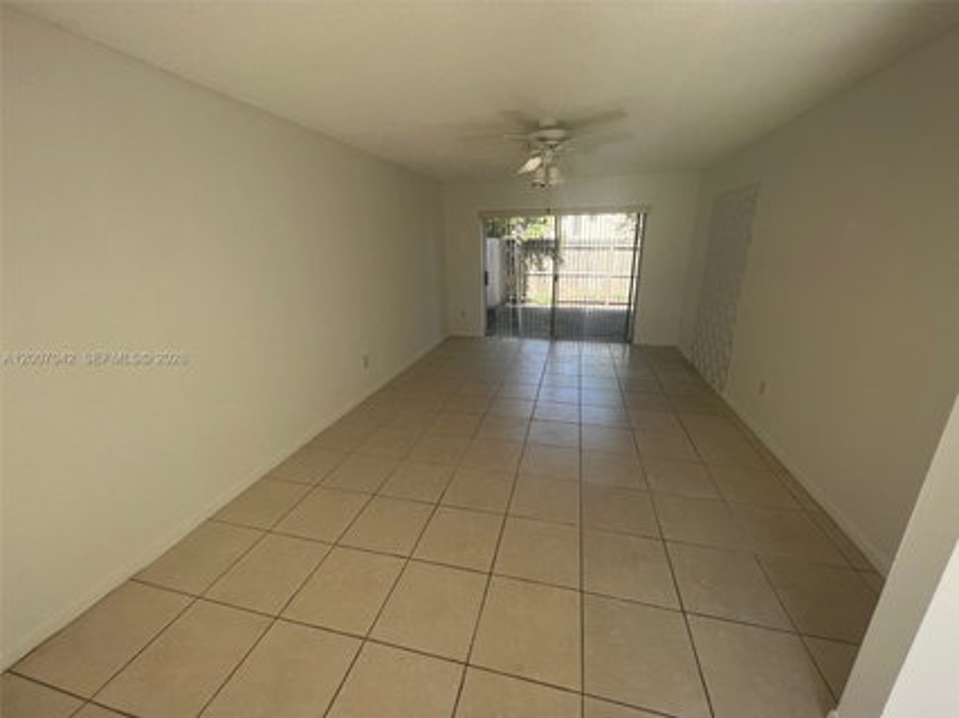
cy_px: 359
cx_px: 480
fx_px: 360
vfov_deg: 89.9
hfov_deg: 106.2
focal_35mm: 13
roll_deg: +0.4
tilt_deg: -16.9
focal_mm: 1.57
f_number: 1.8
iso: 32
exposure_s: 1/206
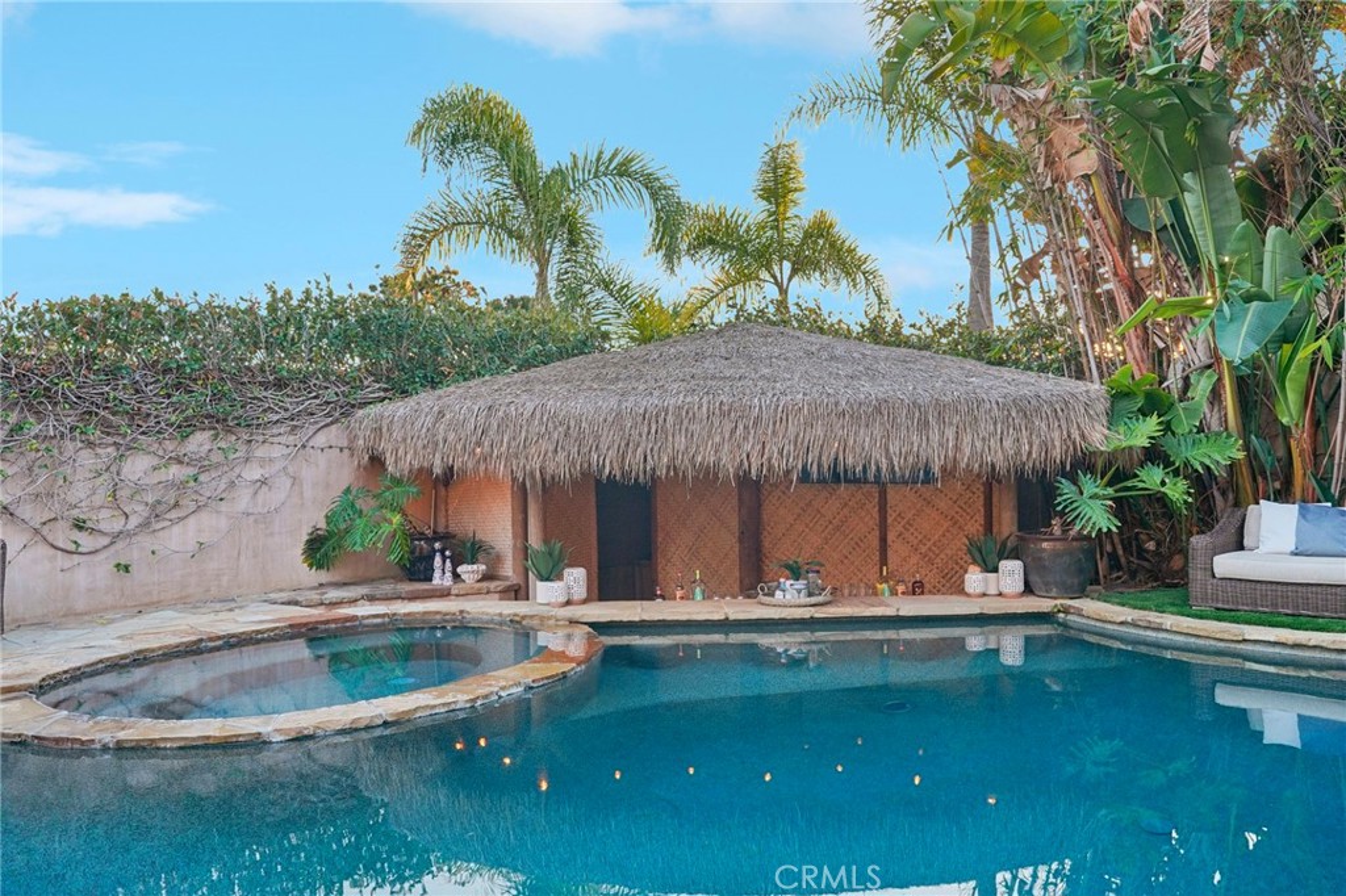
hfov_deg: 61.9
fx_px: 1121
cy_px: 448
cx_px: 673
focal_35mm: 30
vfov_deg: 43.6
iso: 400
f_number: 8
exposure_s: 1/10
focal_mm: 30
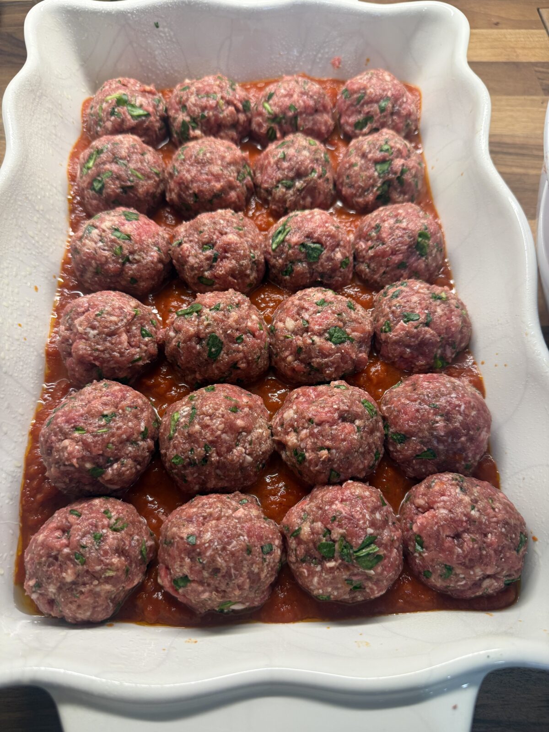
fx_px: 508
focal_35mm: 24
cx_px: 274
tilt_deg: -63.8
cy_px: 366
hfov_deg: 56.8
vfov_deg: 71.6
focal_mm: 6.76
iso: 100
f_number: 1.78
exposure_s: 1/120
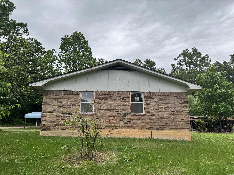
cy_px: 88
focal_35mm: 24
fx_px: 162
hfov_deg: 71.6
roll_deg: -0.1
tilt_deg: +13.4
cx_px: 117
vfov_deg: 56.8
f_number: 1.78
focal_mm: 6.76
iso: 80
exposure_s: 1/1923
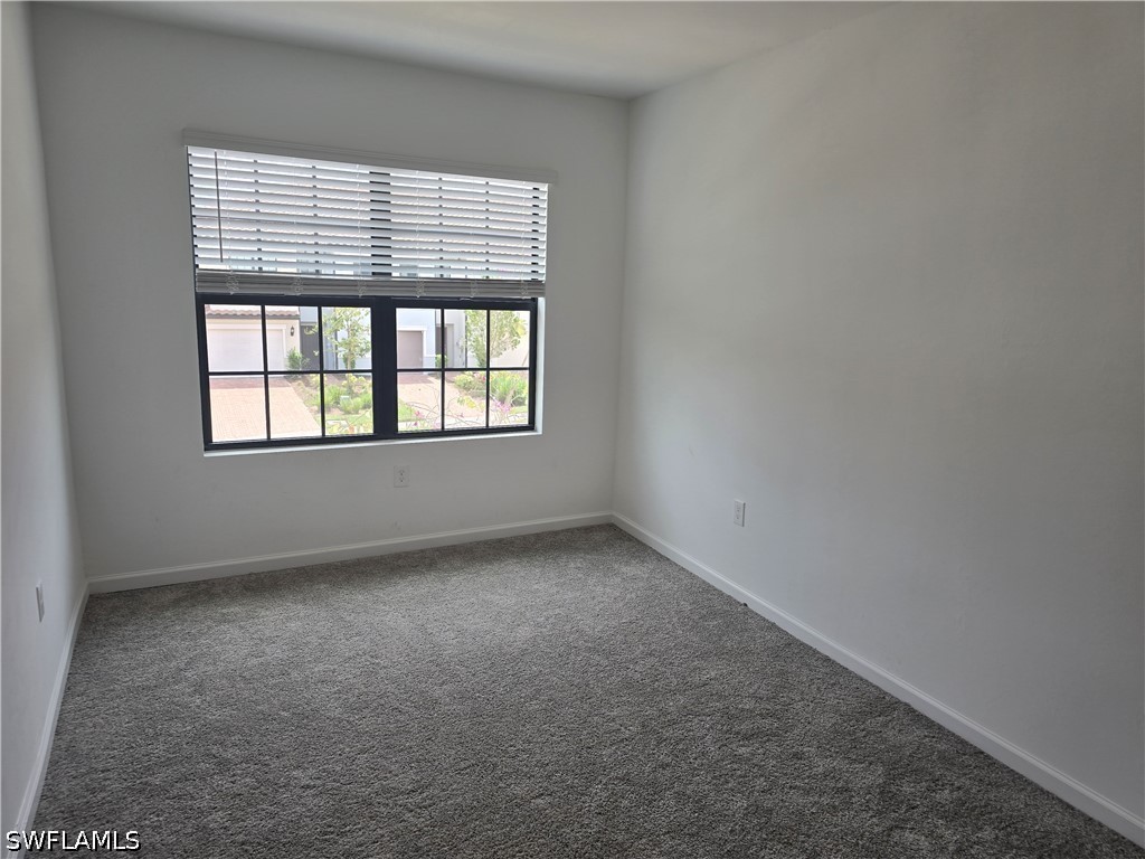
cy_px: 430
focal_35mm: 23
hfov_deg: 73.9
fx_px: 761
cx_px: 572
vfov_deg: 58.9
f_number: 1.7
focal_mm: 6.3
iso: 16
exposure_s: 1/120
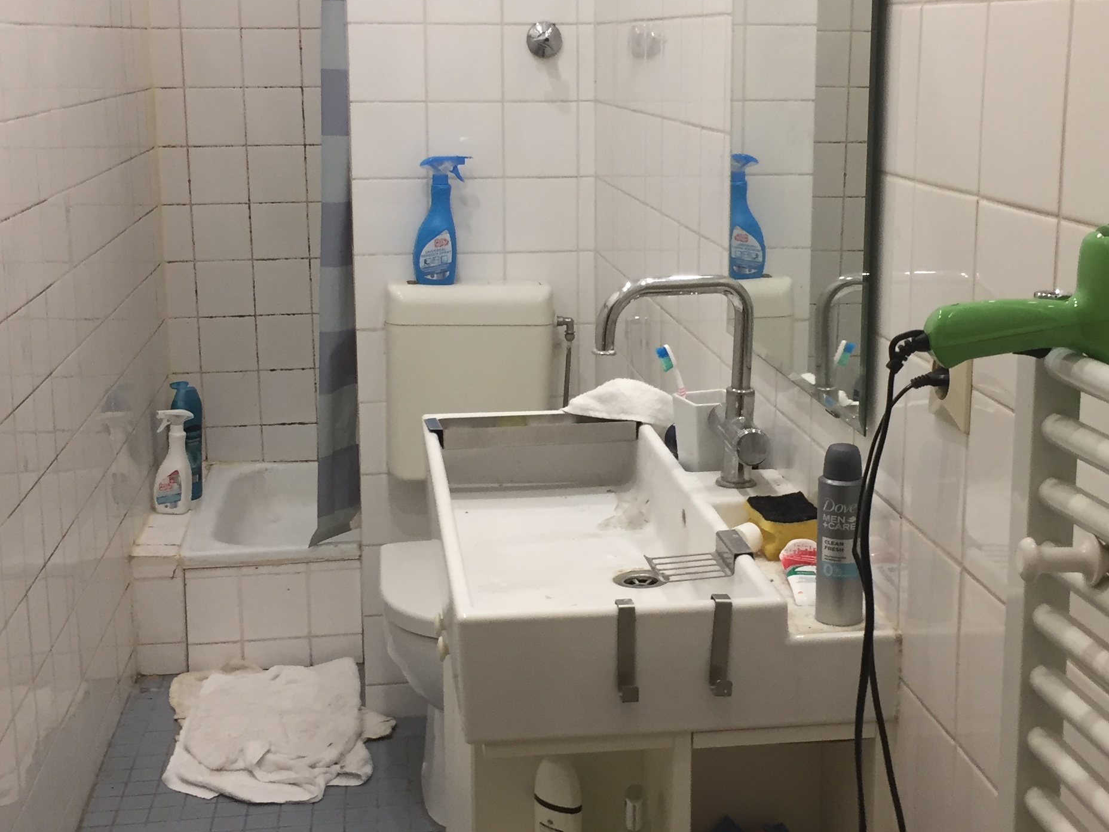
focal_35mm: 51
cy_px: 345
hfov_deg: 37.5
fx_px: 1634
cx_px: 602
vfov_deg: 28.5
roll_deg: -0.6
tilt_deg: -10.2
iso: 100
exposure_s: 1/33
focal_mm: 4.15
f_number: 2.2
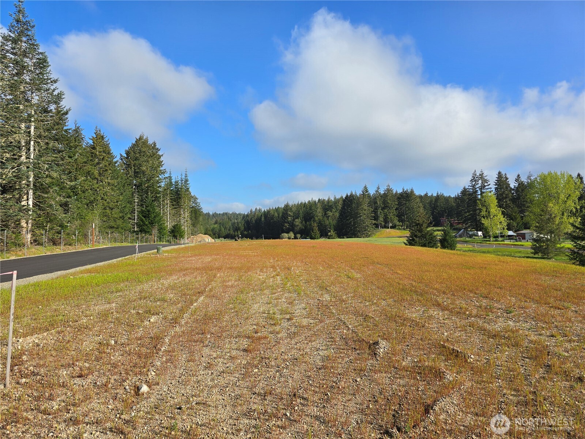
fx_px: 389
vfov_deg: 58.9
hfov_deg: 73.9
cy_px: 220
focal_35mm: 23
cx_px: 292
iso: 12
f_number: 1.7
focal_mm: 6.3
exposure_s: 1/717
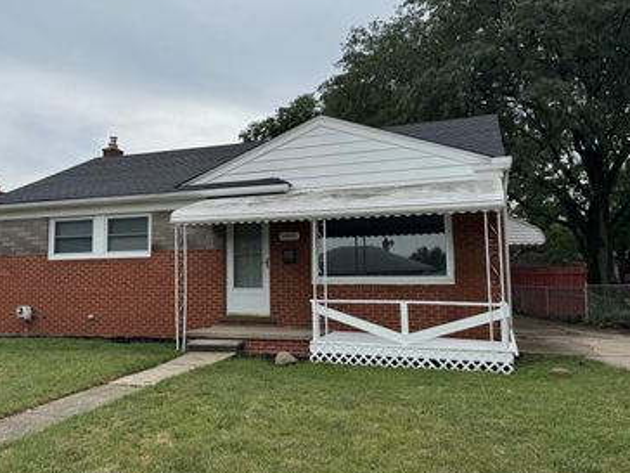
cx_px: 232
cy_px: 214
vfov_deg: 42.9
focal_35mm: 33
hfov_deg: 54.7
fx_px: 601
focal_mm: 6.76
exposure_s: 1/6410
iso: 80
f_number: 1.78
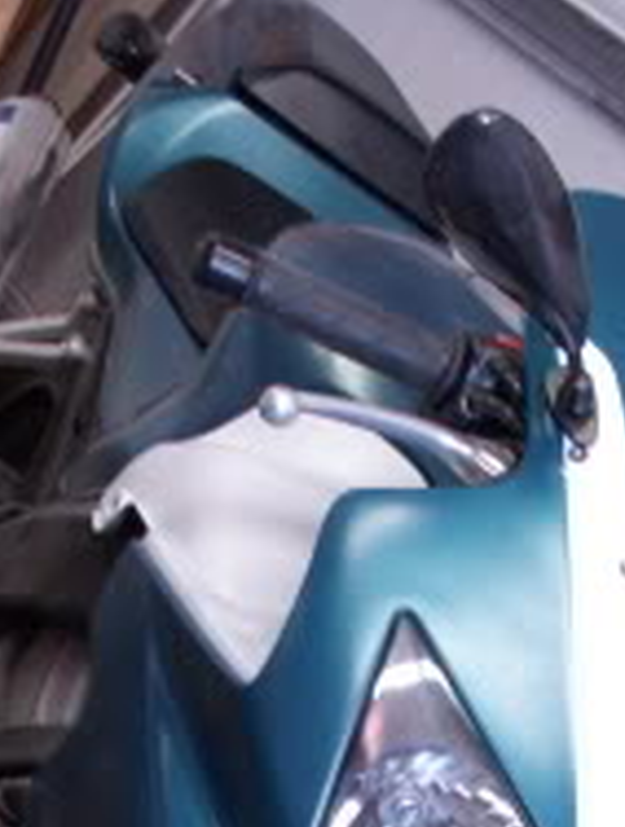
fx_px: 2349
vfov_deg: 19.0
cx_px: 412
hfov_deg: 15.1
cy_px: 959
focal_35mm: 98
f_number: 3.3
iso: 200
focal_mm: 6.3
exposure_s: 1/20
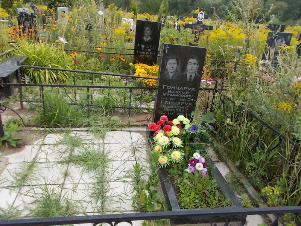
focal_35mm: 26
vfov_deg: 53.1
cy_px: 113
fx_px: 226
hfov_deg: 67.3
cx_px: 150
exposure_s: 1/200
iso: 80
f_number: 3.2
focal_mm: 4.6
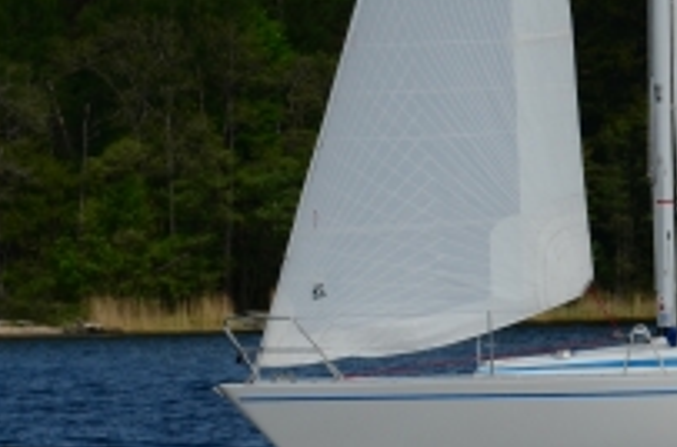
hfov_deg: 5.0
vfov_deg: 3.3
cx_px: 864
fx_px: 7761
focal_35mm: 414
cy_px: 120
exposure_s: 1/1250
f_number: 8
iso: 200
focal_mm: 80
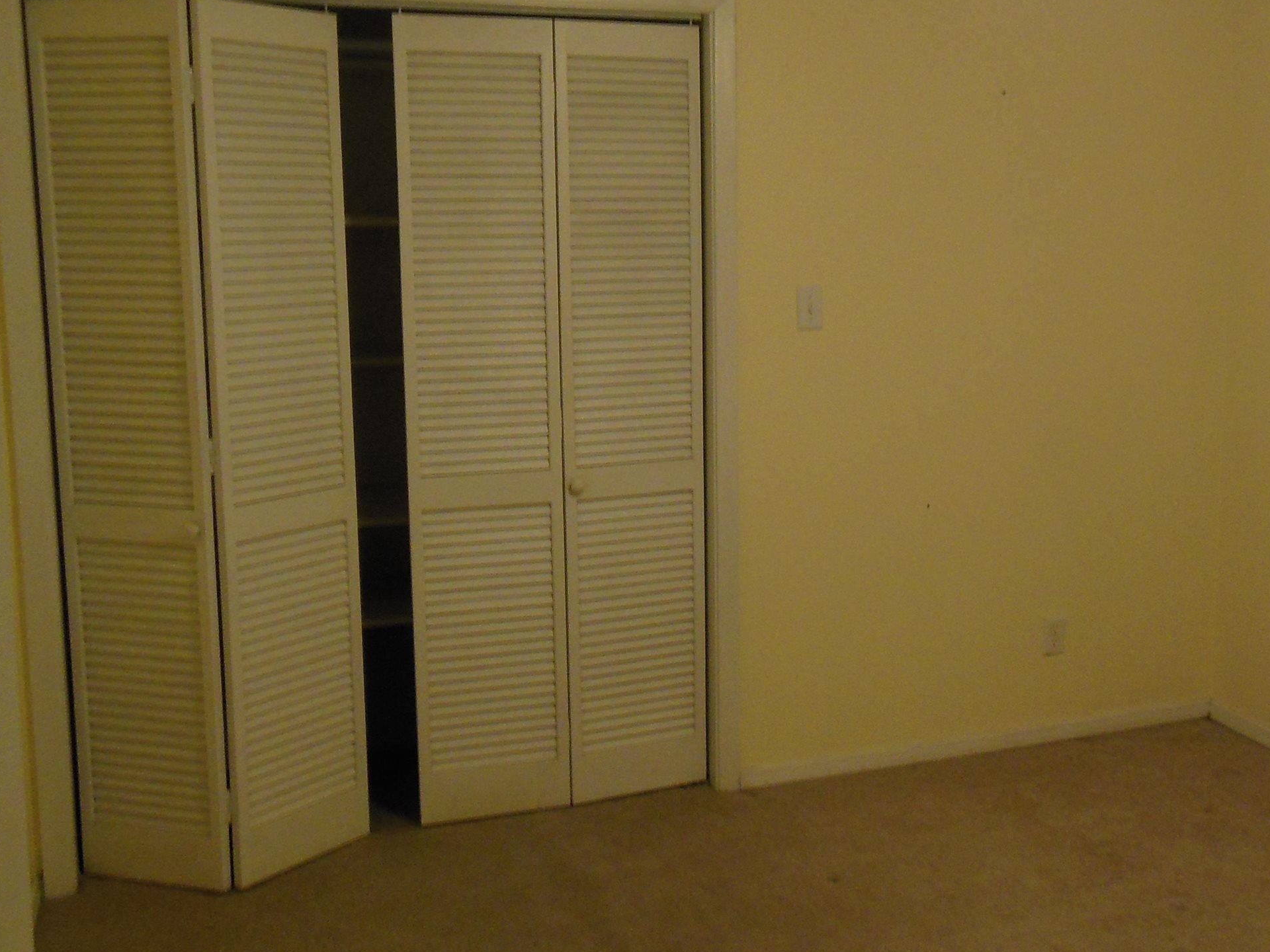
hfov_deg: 45.7
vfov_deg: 35.9
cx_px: 891
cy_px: 399
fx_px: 1468
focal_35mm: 40
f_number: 3.2
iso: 400
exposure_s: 1/60
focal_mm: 4.5
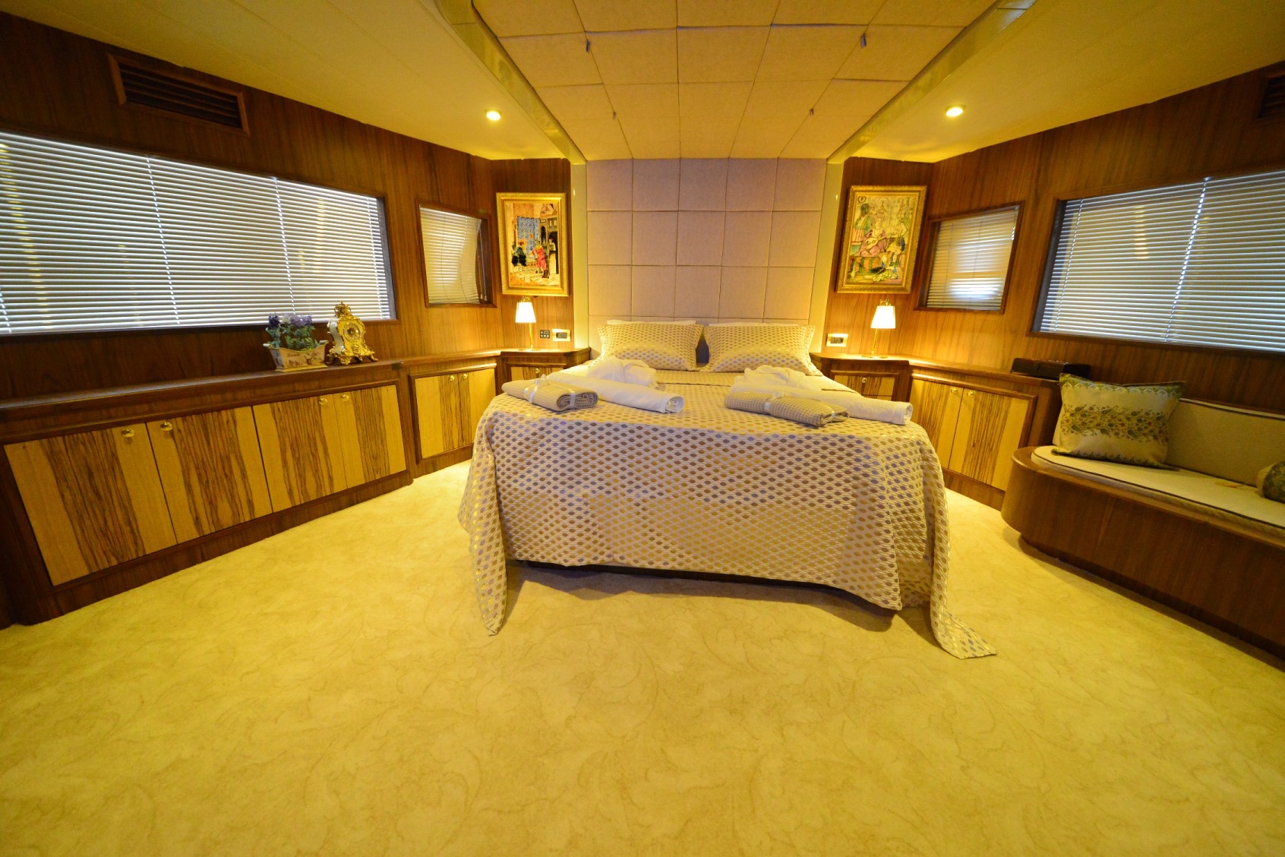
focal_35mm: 12
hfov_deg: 112.6
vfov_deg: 90.0
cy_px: 428
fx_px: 428
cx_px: 642
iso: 5000
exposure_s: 1/30
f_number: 5
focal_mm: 12
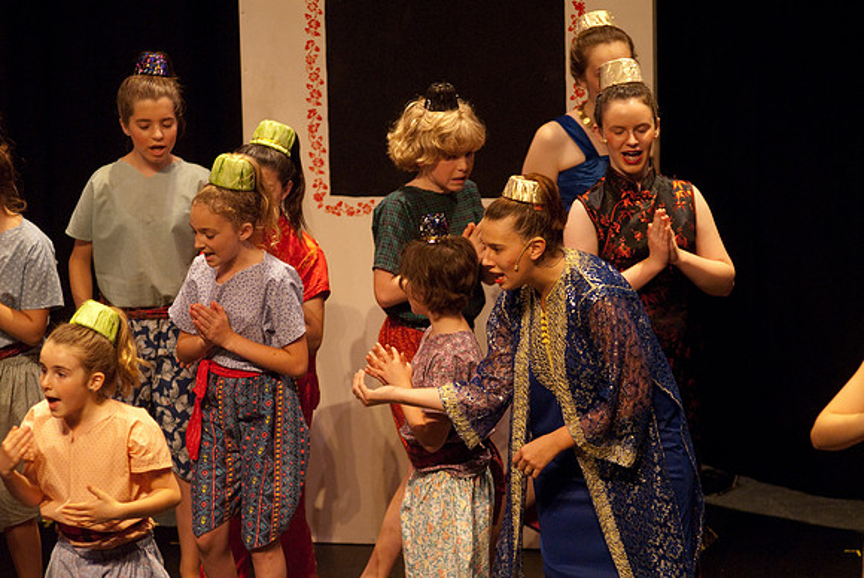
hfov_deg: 8.1
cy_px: 289
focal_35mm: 255
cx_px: 432
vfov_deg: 5.4
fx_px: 6126
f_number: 2.8
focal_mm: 170
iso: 1000
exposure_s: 1/160
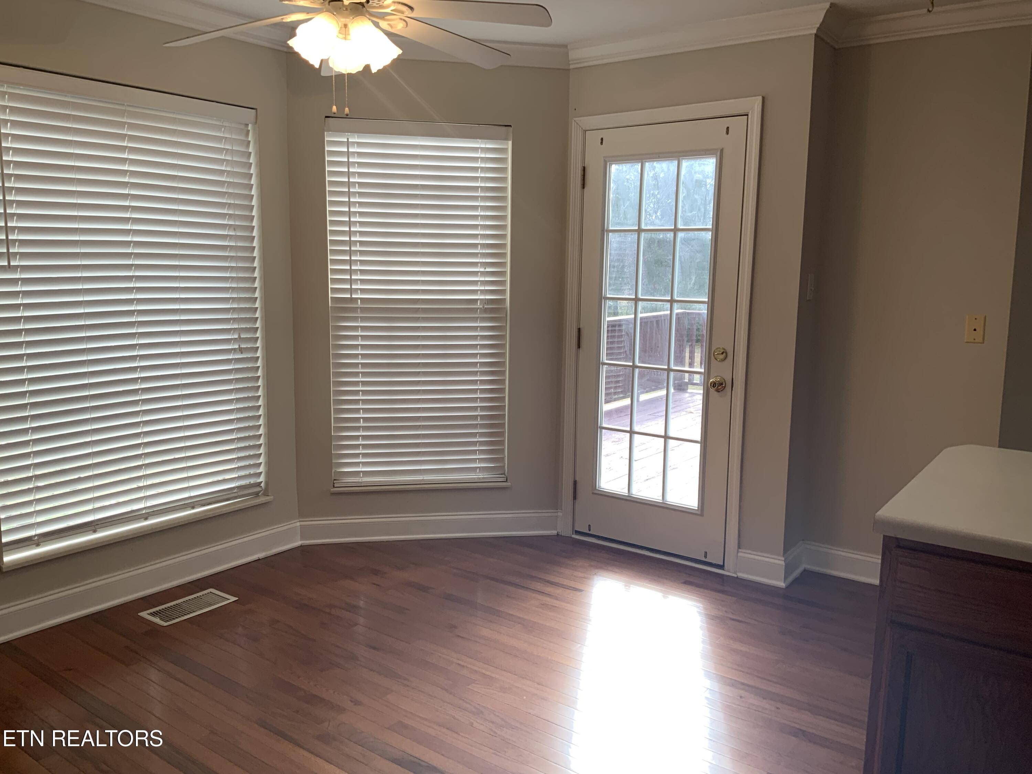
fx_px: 865
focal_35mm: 29
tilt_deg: -6.6
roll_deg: -0.7
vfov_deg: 48.2
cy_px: 387
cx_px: 516
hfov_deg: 61.7
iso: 20
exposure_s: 1/120
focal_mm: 3
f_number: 1.8
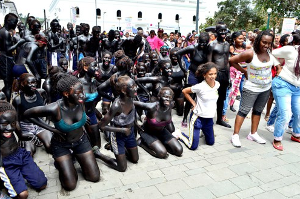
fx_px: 250
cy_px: 90
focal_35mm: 30
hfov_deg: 62.0
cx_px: 148
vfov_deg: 43.4
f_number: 5.6
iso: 100
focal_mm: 18
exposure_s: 1/250
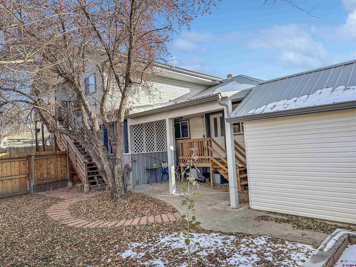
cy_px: 134
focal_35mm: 24
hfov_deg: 71.6
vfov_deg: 56.8
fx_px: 247
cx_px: 178
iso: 80
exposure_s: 1/1183
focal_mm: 6.86
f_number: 1.78
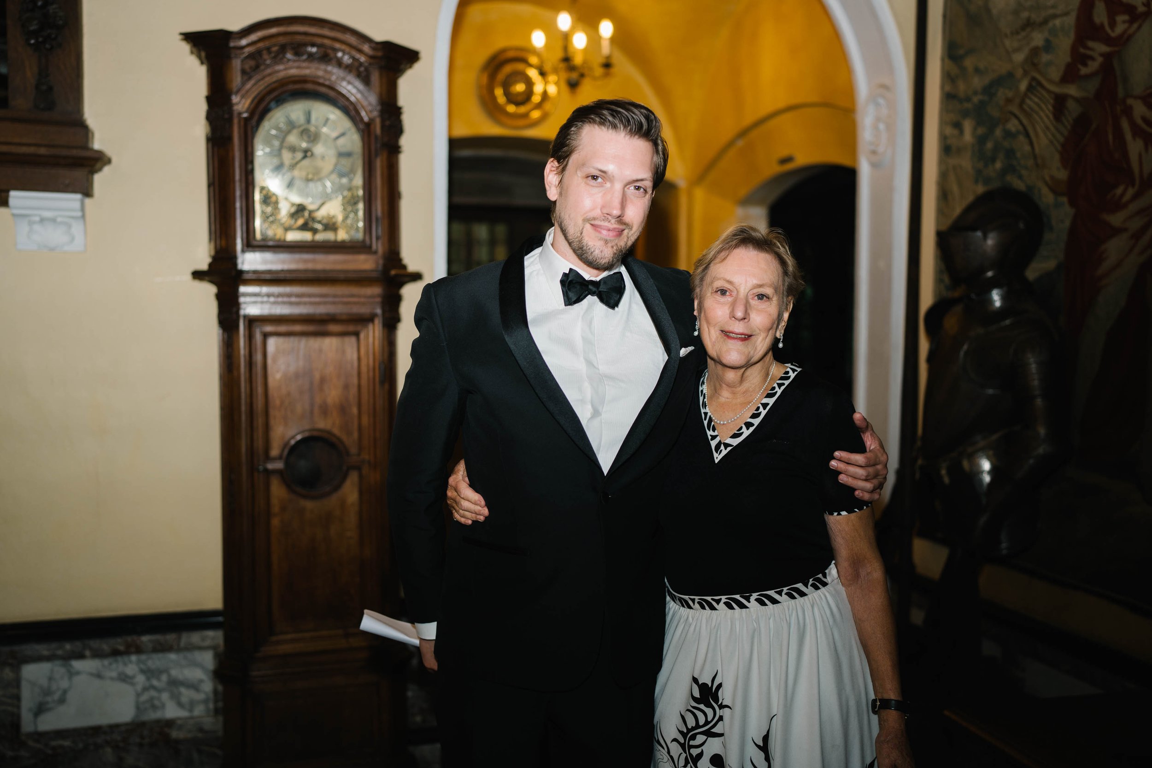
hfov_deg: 54.4
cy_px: 384
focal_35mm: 35
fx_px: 1120
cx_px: 576
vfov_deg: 37.8
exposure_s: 1/125
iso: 80
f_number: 1.4
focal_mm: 35
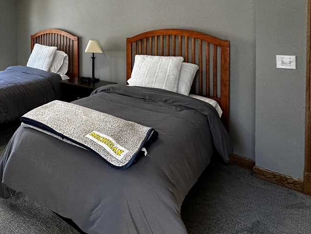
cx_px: 28
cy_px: 32
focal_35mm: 28
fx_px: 252
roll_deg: +0.3
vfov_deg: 45.9
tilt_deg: -1.6
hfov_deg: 54.7
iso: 100
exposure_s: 1/120
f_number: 2.2
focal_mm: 2.22
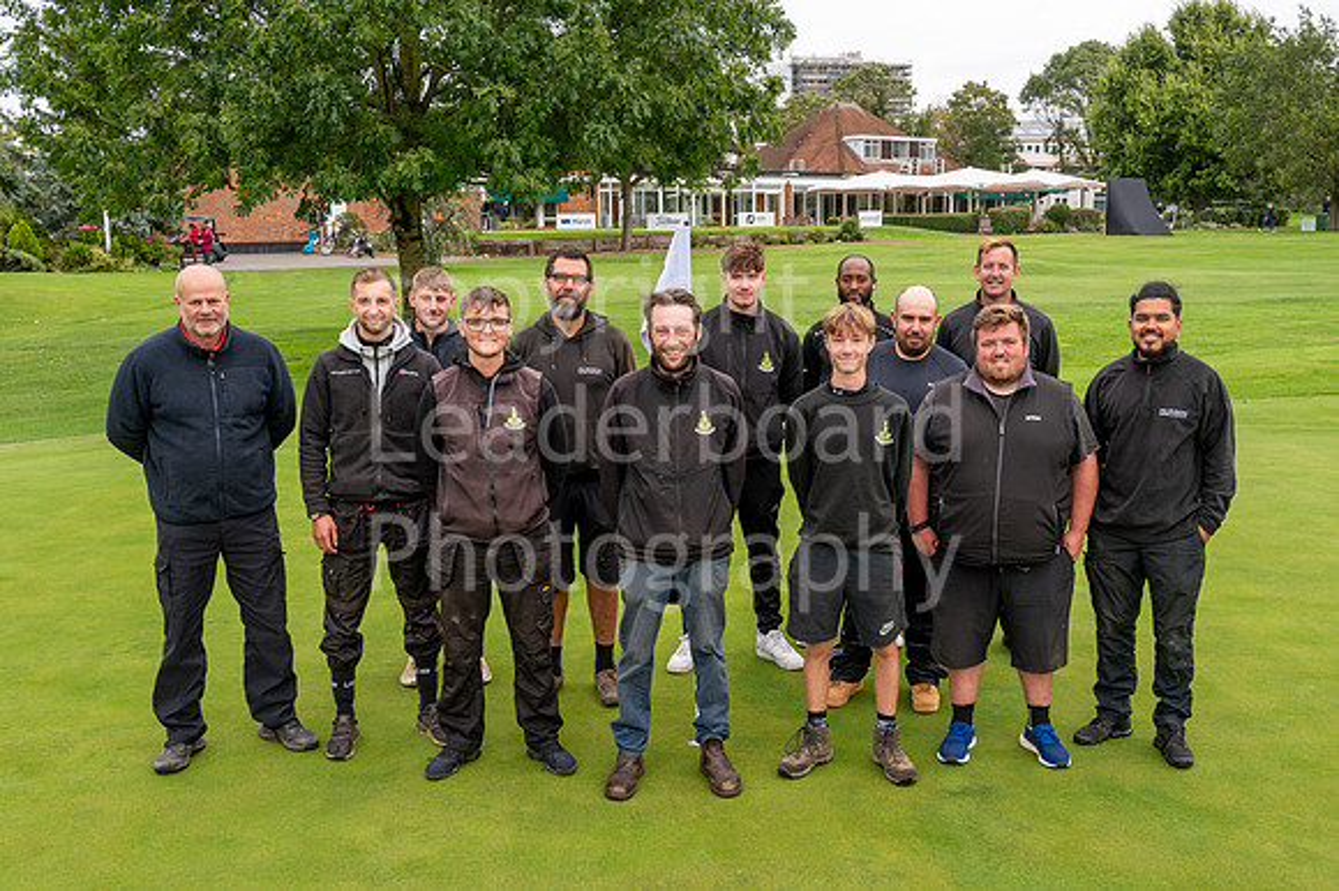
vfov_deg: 36.0
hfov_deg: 52.0
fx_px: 1372
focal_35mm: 37
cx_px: 701
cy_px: 475
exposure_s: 1/250
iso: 500
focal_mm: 34
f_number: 7.1
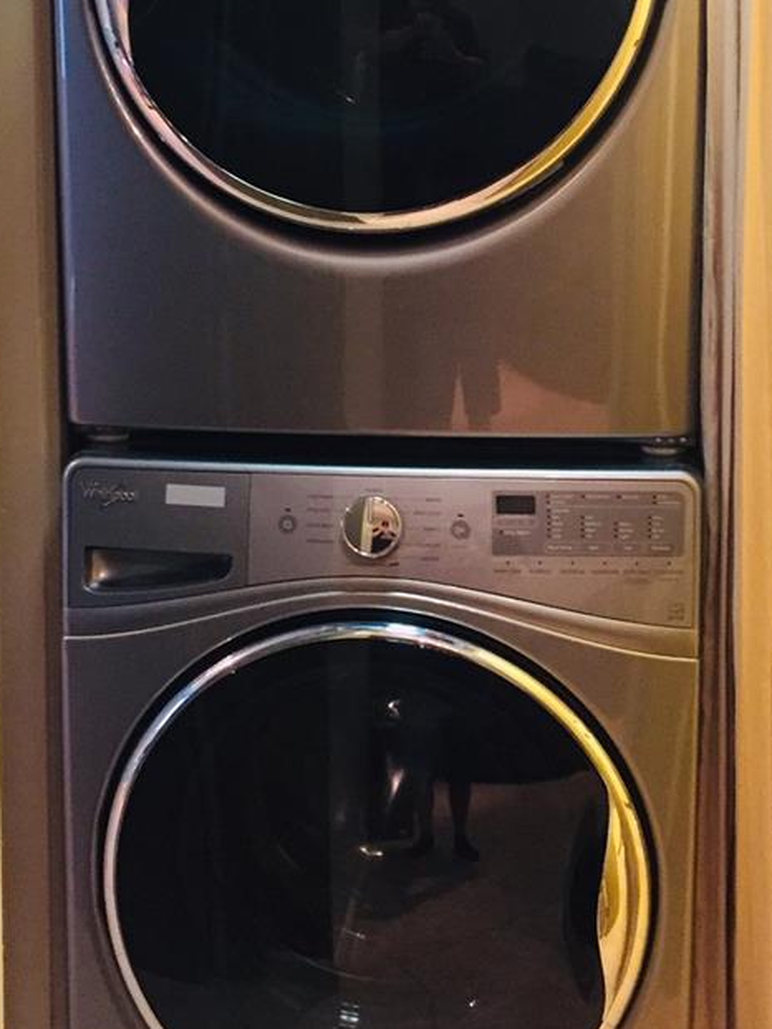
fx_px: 1665
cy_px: 345
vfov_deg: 34.0
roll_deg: -0.6
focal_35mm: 56
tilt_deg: -7.8
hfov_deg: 26.1
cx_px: 350
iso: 250
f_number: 2.2
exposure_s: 1/15
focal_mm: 4.15
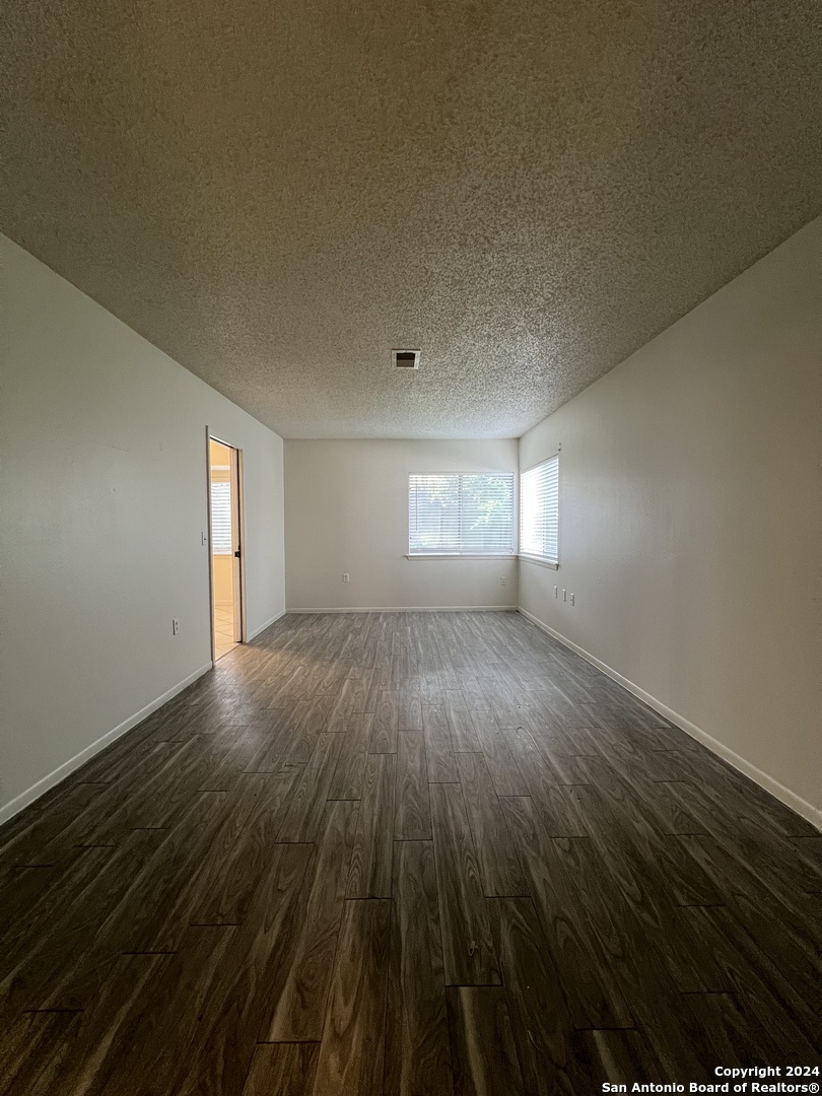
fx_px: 412
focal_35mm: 13
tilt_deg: -1.9
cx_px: 411
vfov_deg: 106.2
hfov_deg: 89.9
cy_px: 548
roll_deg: +0.2
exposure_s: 1/60
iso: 400
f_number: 1.8
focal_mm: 1.57
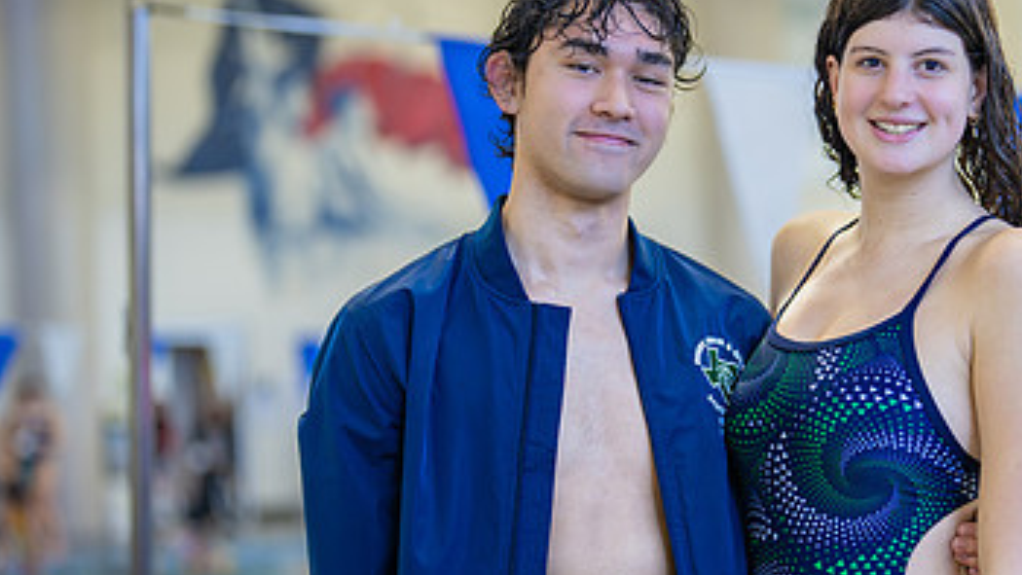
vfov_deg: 12.5
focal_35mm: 97
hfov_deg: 21.8
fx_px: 2629
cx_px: 777
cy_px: 329
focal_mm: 50
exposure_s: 1/400
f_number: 1.2
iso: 500
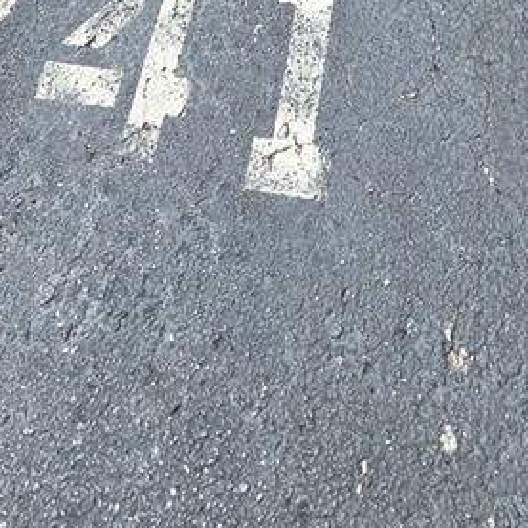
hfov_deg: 34.0
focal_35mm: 50
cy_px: -409
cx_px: 302
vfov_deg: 22.0
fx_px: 863
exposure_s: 1/1588
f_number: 1.9
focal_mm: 2.2
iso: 40
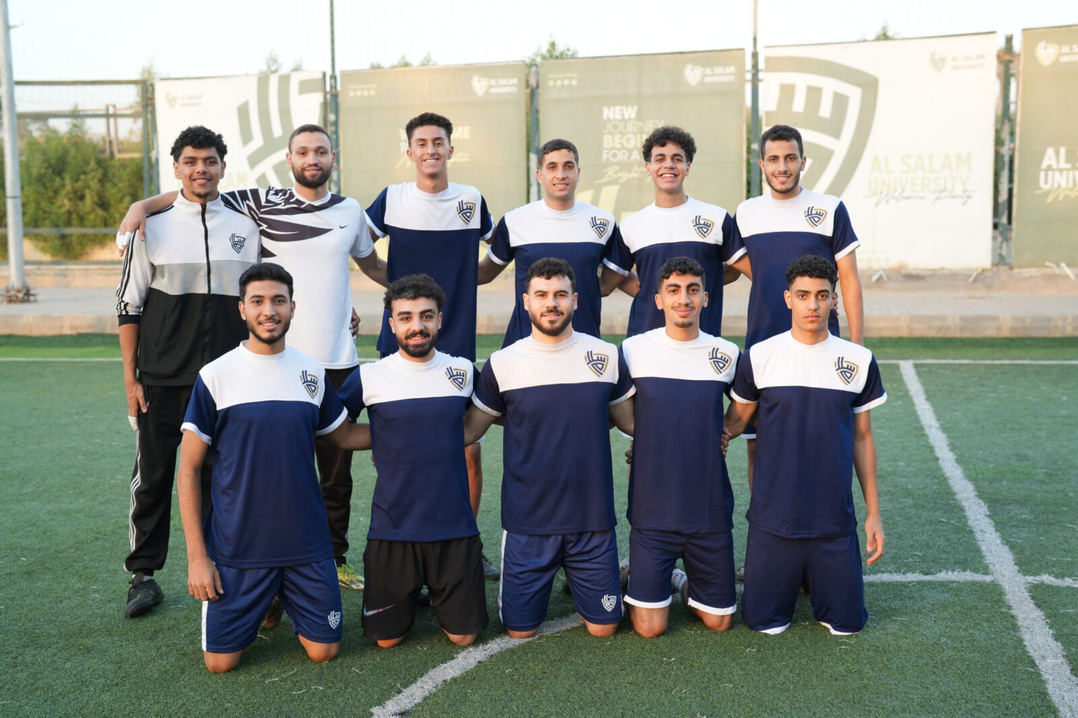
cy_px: 359
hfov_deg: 39.6
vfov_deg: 27.0
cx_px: 539
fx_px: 1497
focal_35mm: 50
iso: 125
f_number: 3.2
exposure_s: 1/80
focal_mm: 50
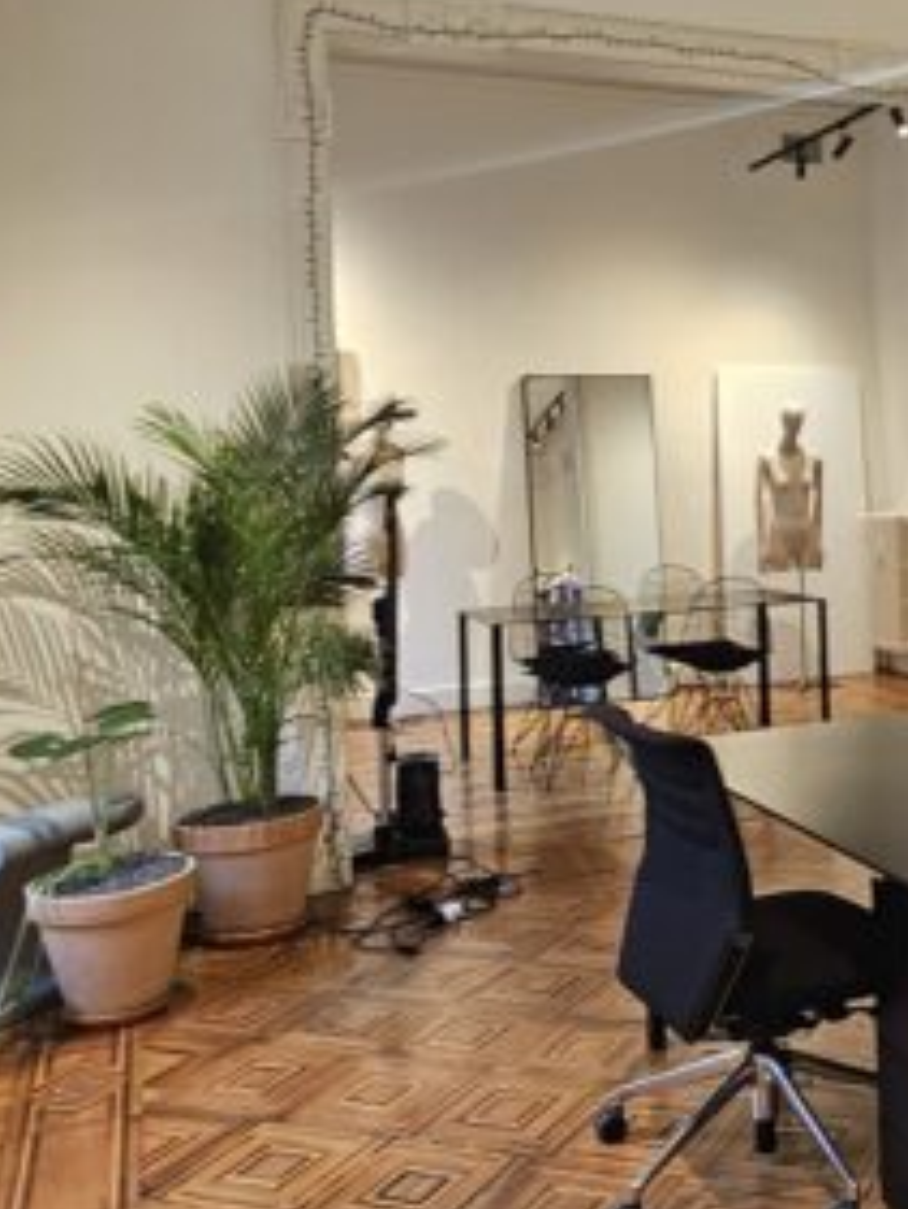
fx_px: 1293
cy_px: 426
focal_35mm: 37
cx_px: 908
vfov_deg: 49.4
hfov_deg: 35.1
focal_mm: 2.2
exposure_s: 1/50
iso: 125
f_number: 2.2
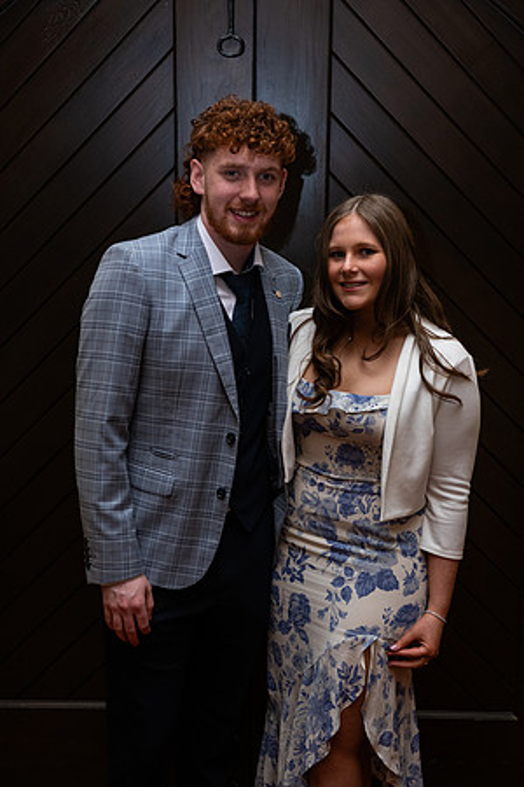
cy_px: 394
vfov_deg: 41.1
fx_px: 1048
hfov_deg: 28.1
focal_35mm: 48
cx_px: 262
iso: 800
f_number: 4.5
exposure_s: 1/160
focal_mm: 48
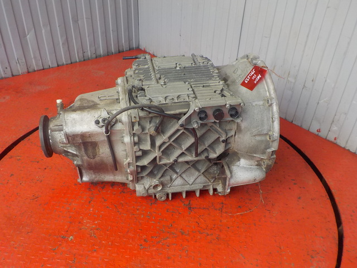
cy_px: 134
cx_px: 178
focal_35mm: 30
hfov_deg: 60.0
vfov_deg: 46.8
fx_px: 309
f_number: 3.3
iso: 125
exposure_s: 1/80
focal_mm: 4.1
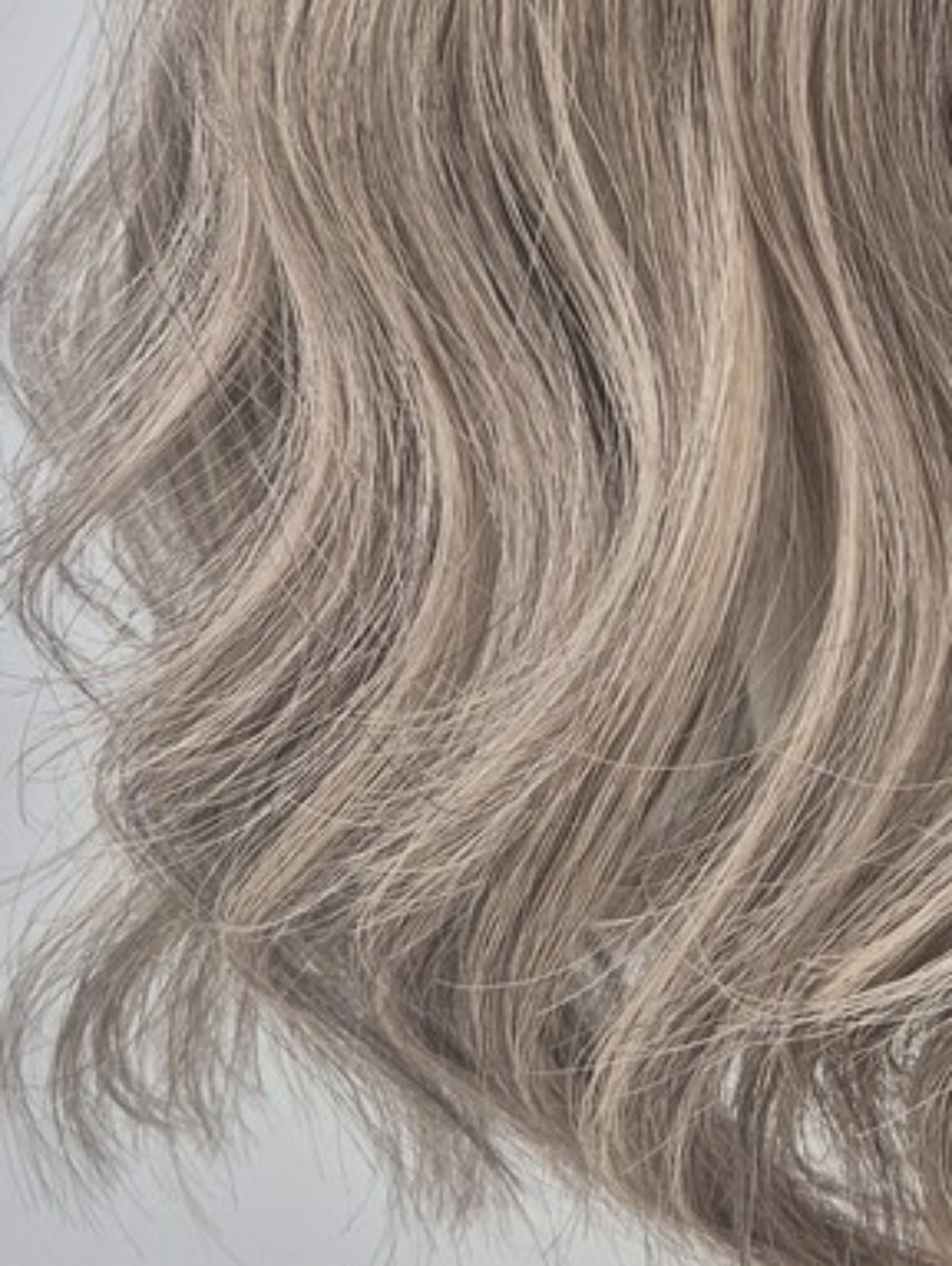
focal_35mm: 72
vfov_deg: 26.7
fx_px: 2636
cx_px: 1012
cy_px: 337
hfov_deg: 19.7
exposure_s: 1/100
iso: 40
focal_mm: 5.4
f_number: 1.8
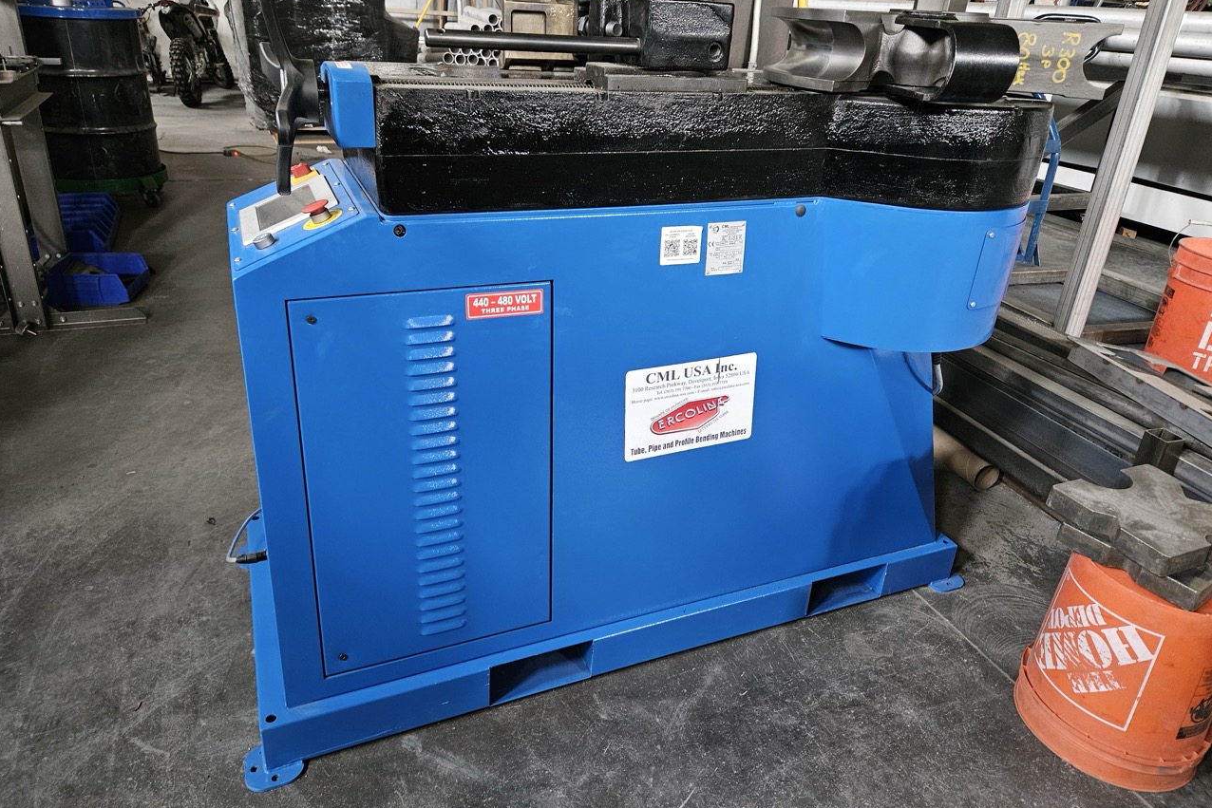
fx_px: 808
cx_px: 605
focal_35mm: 24
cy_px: 371
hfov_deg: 73.7
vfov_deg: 53.1
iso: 640
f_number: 1.8
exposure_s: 1/24
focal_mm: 5.4
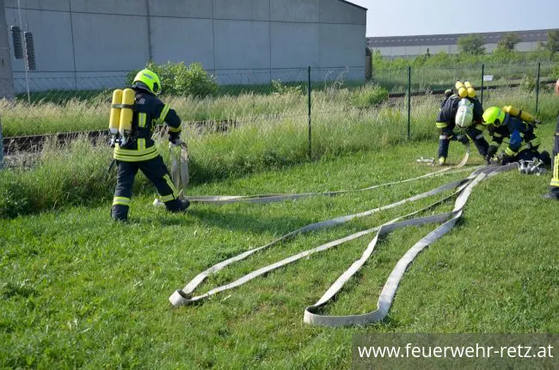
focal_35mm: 45
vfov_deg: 29.7
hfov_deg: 43.7
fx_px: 697
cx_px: 280
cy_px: 185
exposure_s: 1/1250
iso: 400
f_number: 5.6
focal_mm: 30
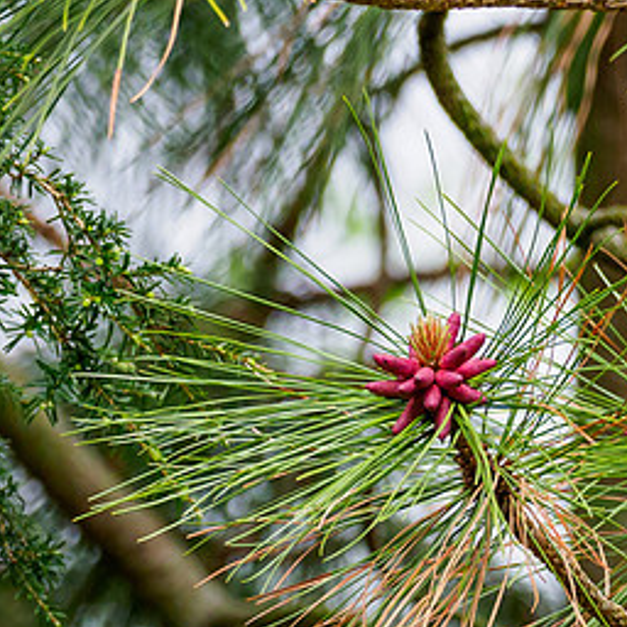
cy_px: 471
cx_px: 475
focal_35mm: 1952
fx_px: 40001
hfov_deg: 0.9
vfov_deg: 0.9
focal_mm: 300
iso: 1000
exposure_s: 1/320
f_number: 4.5
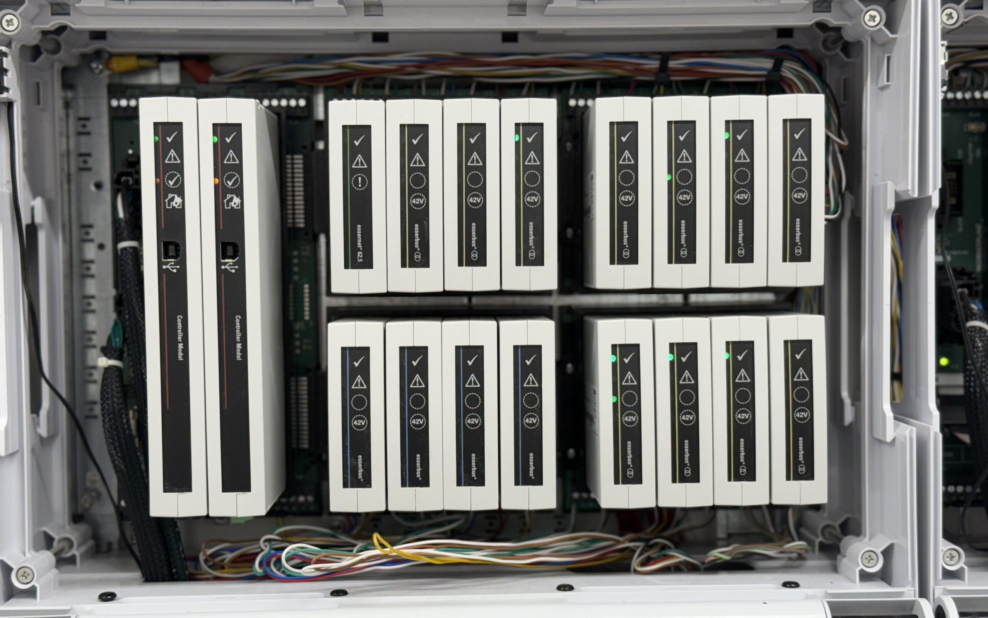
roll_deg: +1.1
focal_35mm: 51
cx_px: 494
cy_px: 347
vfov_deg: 25.3
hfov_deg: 39.6
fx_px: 1373
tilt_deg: -2.2
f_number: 1.78
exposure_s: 1/100
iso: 80
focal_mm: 6.76
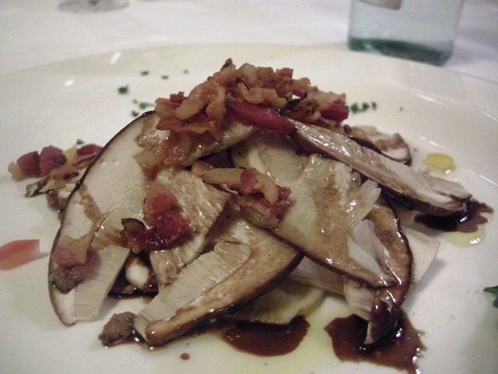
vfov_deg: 39.7
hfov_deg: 51.4
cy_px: 187
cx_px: 249
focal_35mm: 36
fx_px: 518
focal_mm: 7.5
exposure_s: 1/30
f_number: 2.7
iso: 1600
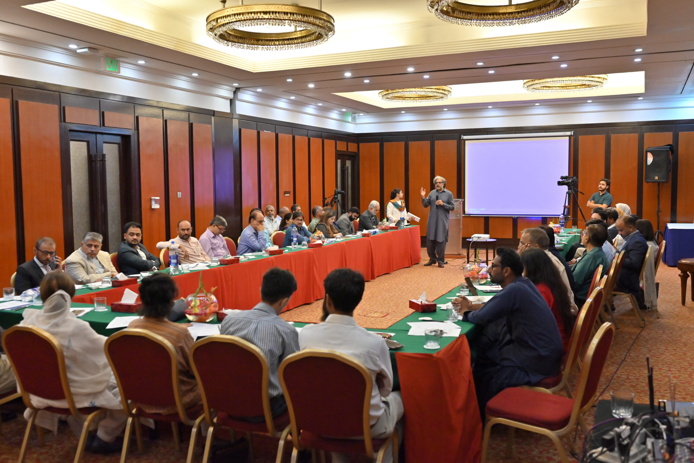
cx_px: 347
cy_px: 232
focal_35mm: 35
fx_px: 675
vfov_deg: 37.9
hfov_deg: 54.4
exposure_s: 1/125
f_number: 3.5
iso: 2000
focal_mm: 35
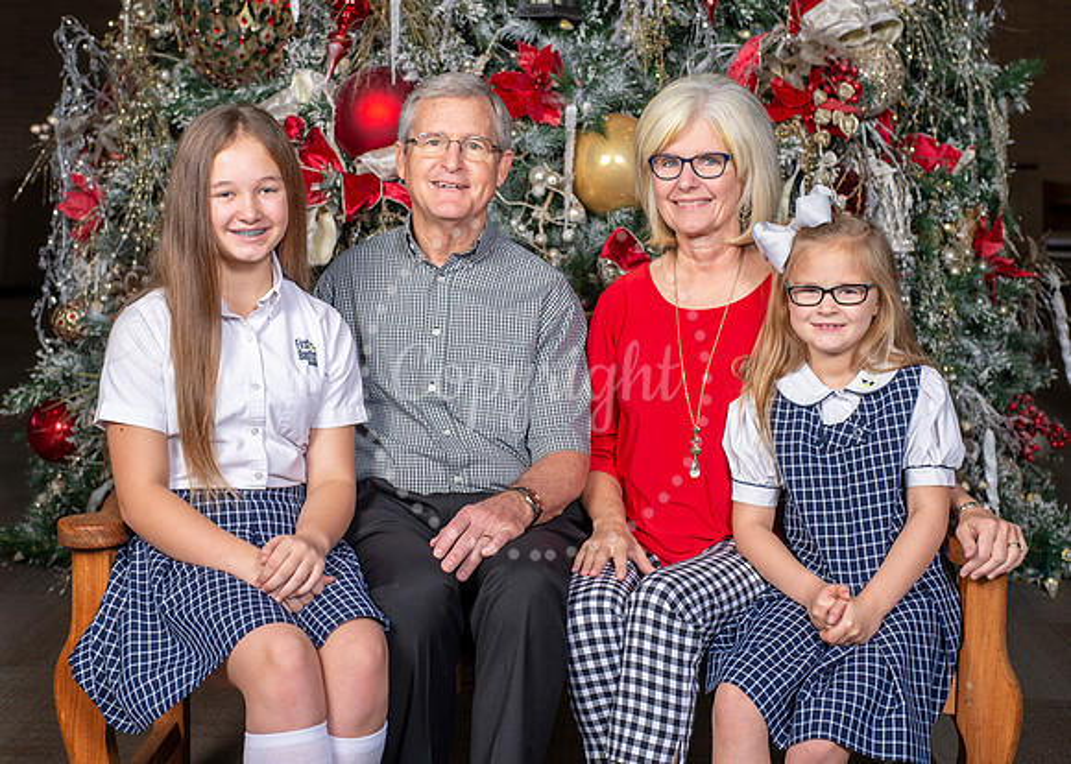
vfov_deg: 24.1
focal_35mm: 59
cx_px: 519
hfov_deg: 33.3
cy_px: 335
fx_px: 1791
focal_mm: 50
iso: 160
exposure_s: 1/125
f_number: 7.1
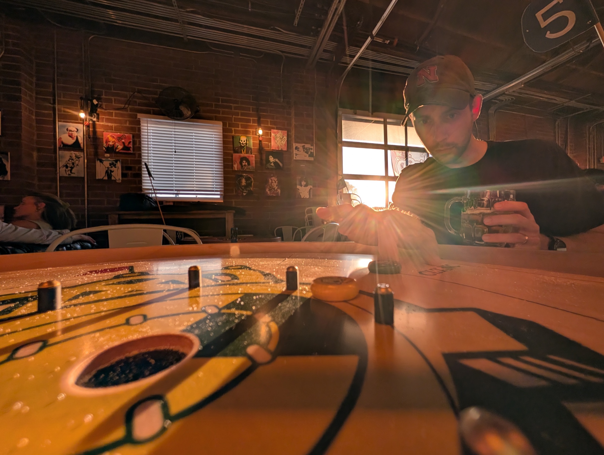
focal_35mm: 12
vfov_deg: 94.6
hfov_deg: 110.5
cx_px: 302
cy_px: 228
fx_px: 210
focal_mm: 2.02
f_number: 1.7
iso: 87
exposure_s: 1/180
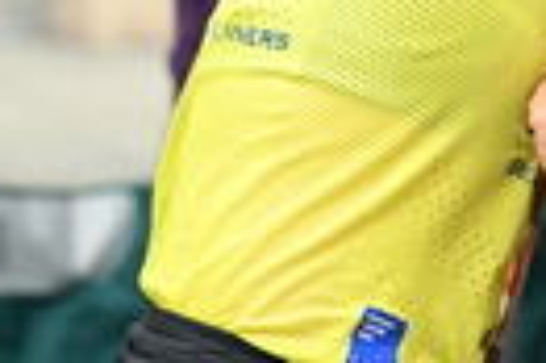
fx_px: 5029
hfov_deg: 6.2
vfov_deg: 4.1
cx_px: 546
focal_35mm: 332
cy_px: -140
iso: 1250
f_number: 2.8
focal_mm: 79
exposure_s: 1/1250
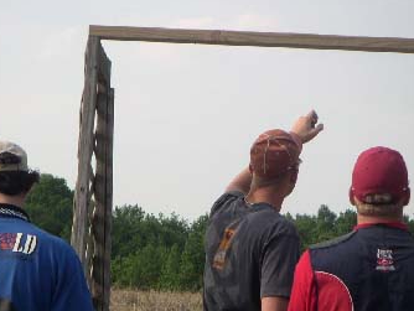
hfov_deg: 11.9
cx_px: 172
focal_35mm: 166
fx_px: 1987
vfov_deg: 8.9
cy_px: 208
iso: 50
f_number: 3.6
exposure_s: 1/380
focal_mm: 17.1
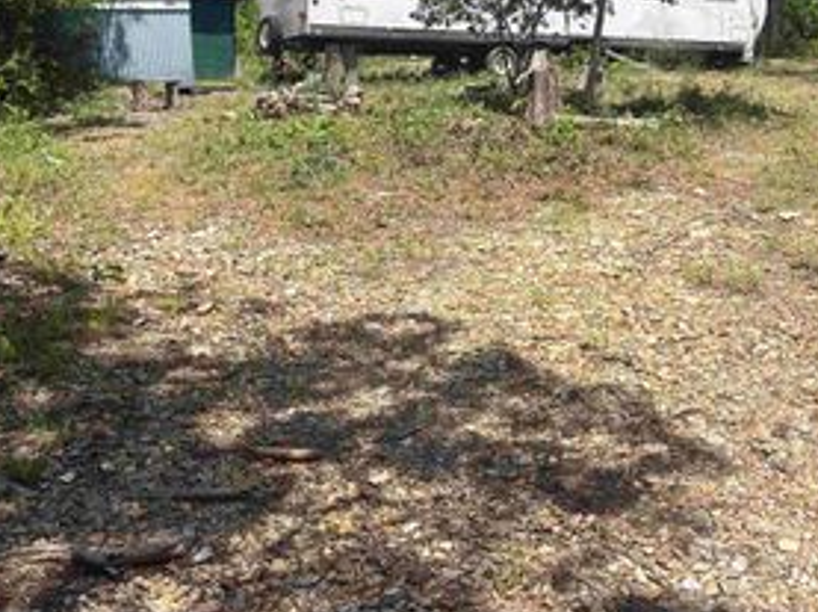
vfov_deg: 30.5
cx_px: 413
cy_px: 188
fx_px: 1109
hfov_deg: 40.5
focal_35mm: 47
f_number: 1.6
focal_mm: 5.96
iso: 50
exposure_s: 1/2865
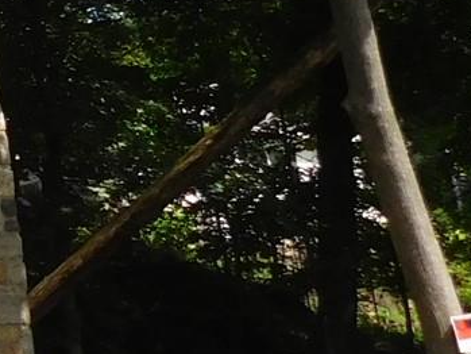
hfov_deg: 11.3
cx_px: -764
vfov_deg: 11.0
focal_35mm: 135
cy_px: 111
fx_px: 1837
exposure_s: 1/800
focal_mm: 4
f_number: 3
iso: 125
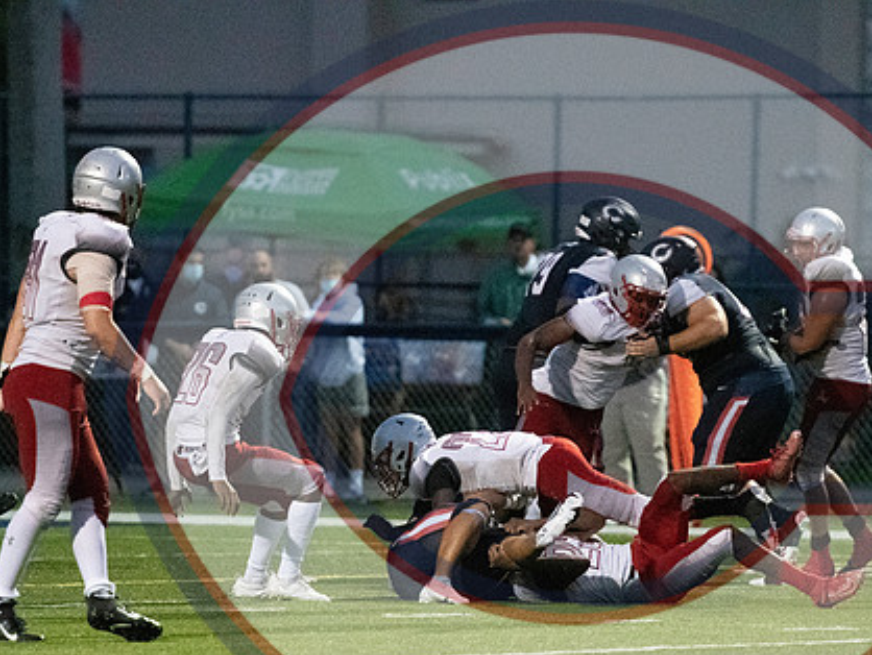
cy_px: 397
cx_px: 563
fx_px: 9830
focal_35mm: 390
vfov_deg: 3.8
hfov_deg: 5.1
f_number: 2.8
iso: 28800
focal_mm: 195
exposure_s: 1/2500
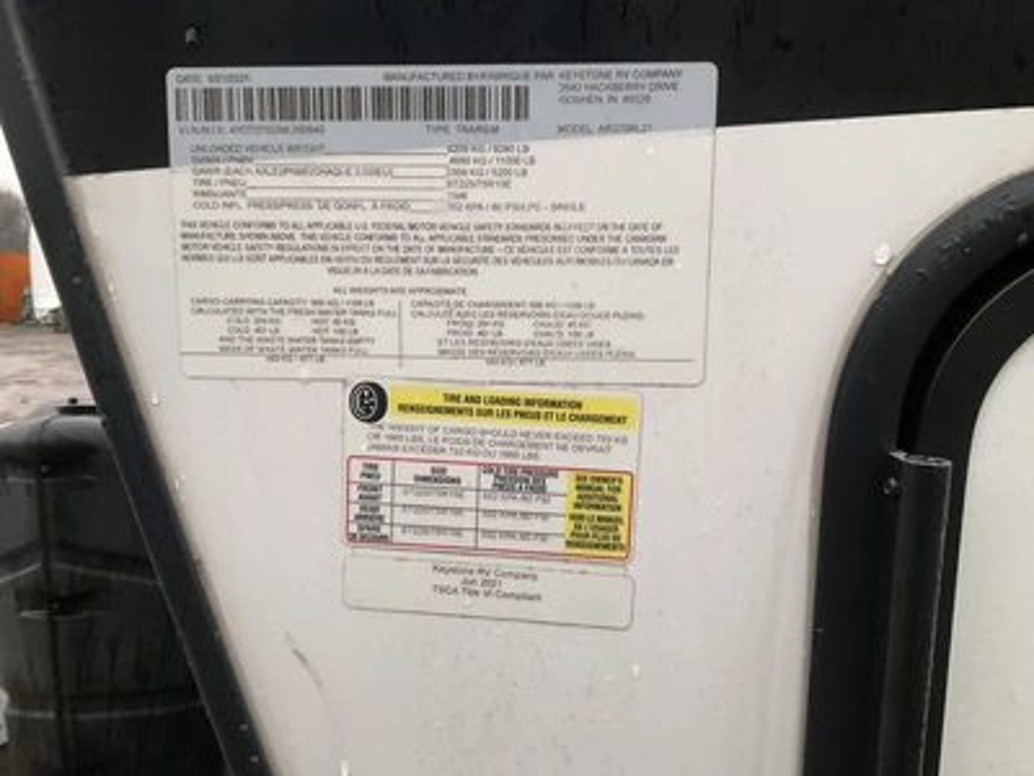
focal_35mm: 29
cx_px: 517
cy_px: 388
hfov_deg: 61.7
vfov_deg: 48.2
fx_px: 866
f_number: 1.8
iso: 250
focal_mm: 3
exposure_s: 1/60
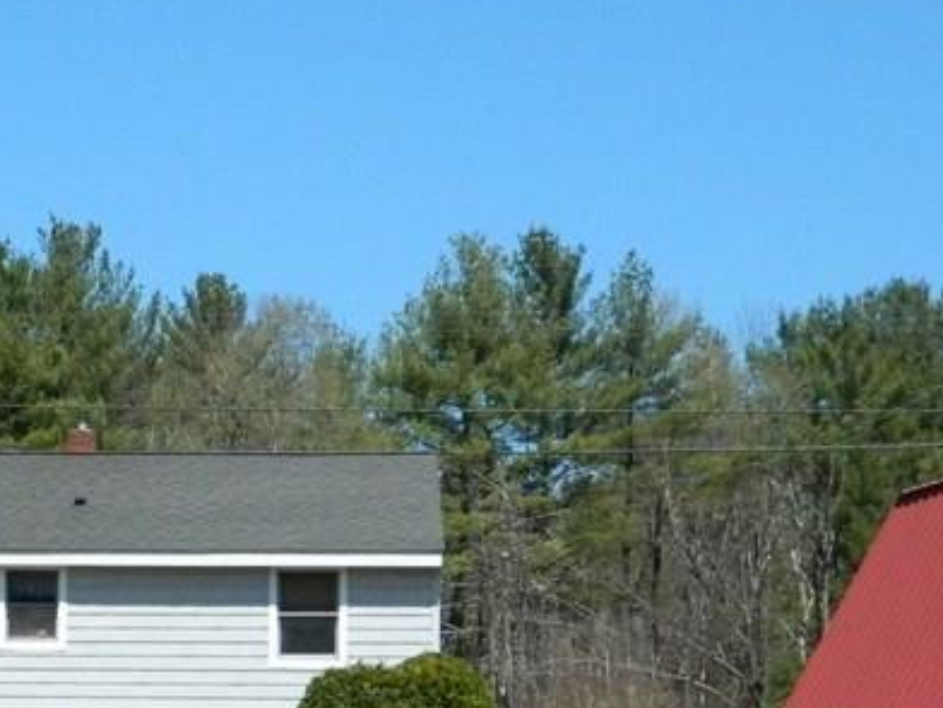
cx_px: -214
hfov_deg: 12.9
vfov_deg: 9.8
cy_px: 812
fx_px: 4059
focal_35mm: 149
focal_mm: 10.2
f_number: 10.7
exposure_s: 1/500
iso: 400
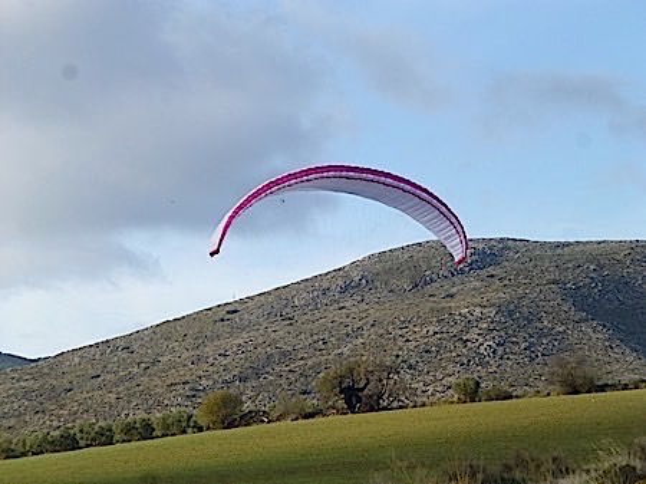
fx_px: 2649
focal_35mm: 142
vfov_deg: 10.4
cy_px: 242
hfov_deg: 13.9
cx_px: 323
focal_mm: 25.3
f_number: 5.8
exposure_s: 1/200
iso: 100
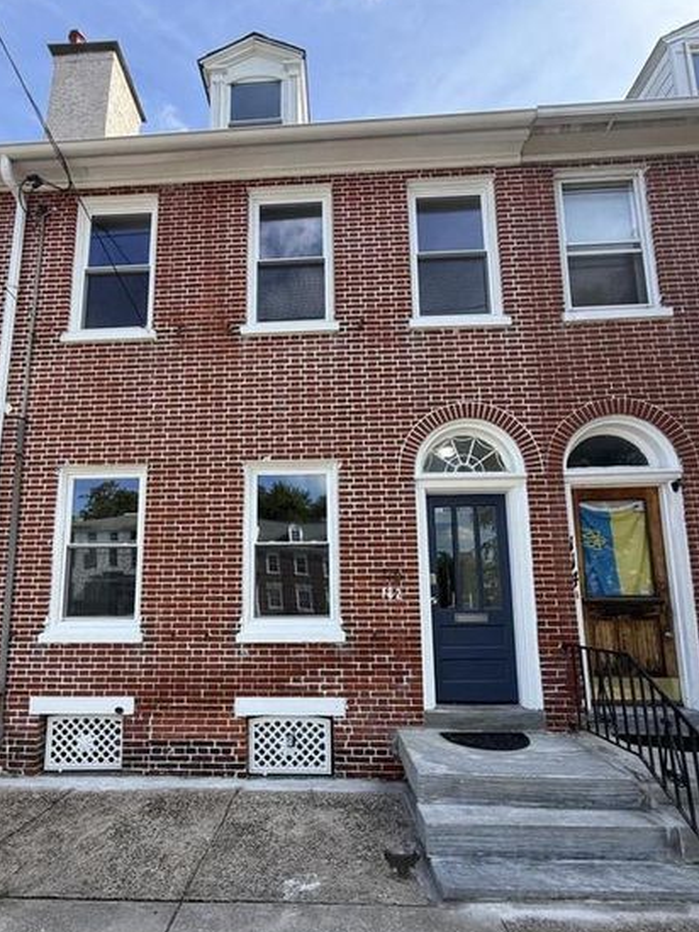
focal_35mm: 17
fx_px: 458
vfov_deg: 90.2
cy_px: 544
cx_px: 310
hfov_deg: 74.5
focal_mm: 2.22
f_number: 2.2
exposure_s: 1/421
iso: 50
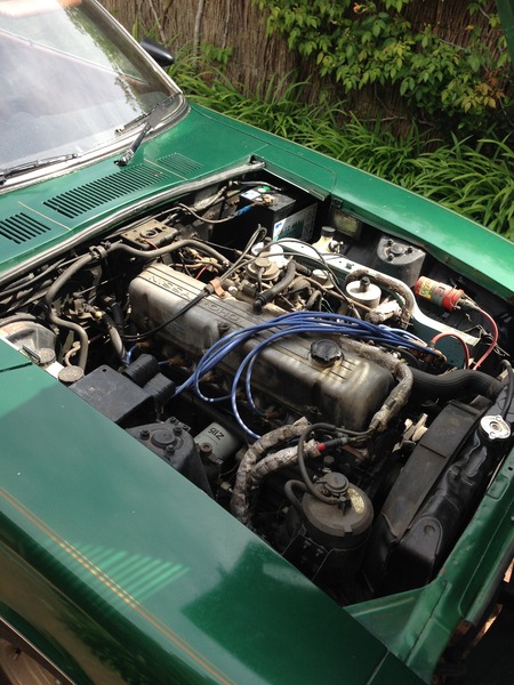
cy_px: 342
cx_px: 257
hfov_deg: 42.9
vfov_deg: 55.4
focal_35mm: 33
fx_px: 653
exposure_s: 1/463
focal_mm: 4.12
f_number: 2.4
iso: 50
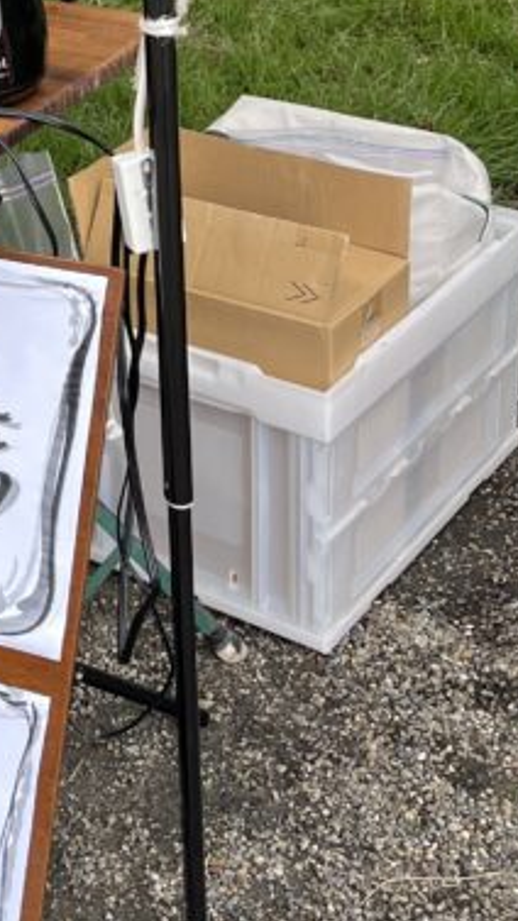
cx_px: -310
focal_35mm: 77
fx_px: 1881
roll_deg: +6.1
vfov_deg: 26.3
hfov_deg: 14.4
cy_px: 27
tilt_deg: -17.1
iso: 50
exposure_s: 1/409
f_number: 1.6
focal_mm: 5.1
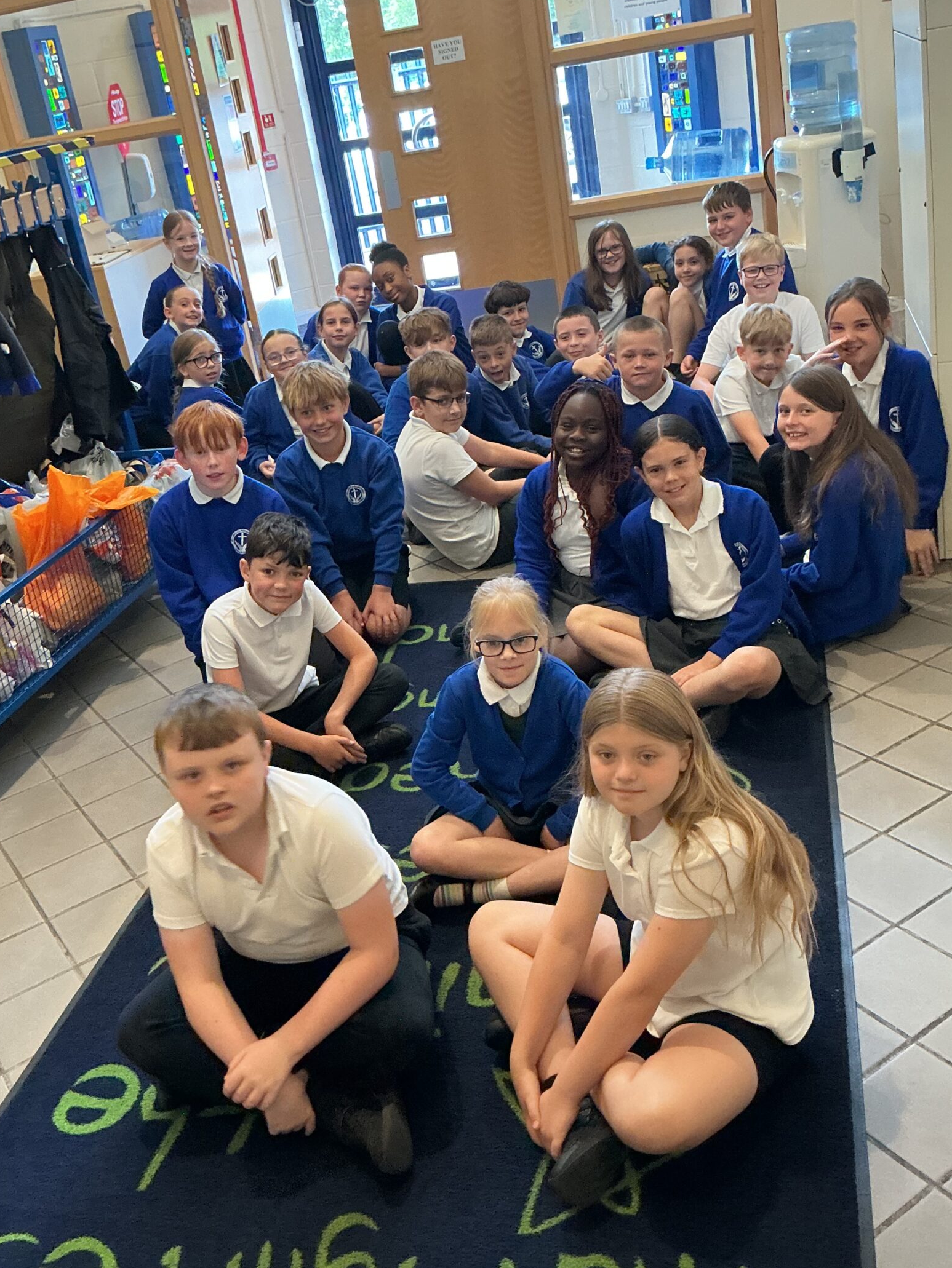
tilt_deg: -21.4
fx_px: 1320
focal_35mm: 36
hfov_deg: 39.6
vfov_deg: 51.2
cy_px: 557
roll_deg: +10.9
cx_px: 426
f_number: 1.8
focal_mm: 3
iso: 200
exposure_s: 1/60
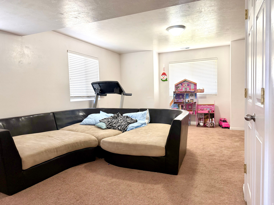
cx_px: 137
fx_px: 190
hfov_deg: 71.6
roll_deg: +2.3
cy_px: 102
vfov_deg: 56.8
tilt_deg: -2.9
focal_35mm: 24
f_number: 1.78
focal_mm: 6.76
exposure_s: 1/86
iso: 200
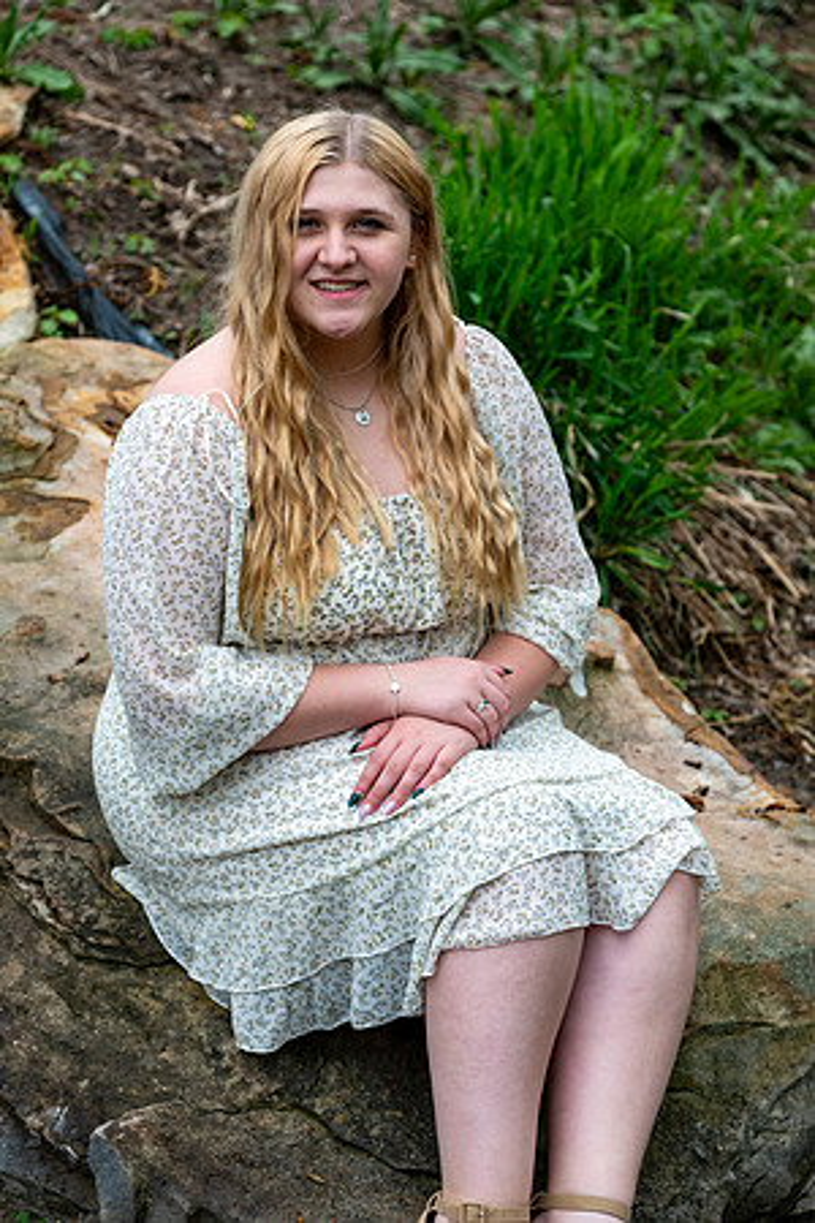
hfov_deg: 10.9
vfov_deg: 16.3
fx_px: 4278
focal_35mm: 126
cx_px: 408
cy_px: 612
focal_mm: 83.8
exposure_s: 1/320
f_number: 4
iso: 250
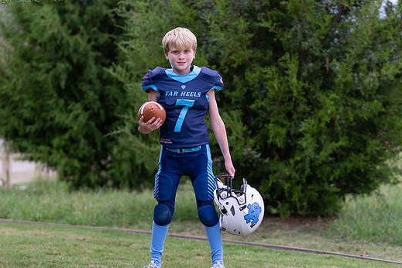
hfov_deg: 16.5
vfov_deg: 11.1
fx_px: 1385
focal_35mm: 124
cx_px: 191
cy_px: 143
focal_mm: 93
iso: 400
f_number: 2.8
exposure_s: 1/320
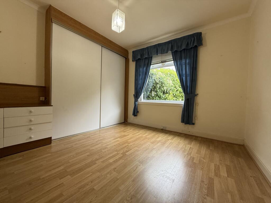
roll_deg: -2.0
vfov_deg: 85.7
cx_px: 136
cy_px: 102
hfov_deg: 102.1
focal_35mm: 14
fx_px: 110
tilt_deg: -1.2
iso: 160
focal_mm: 2.22
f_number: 2.2
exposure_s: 1/99
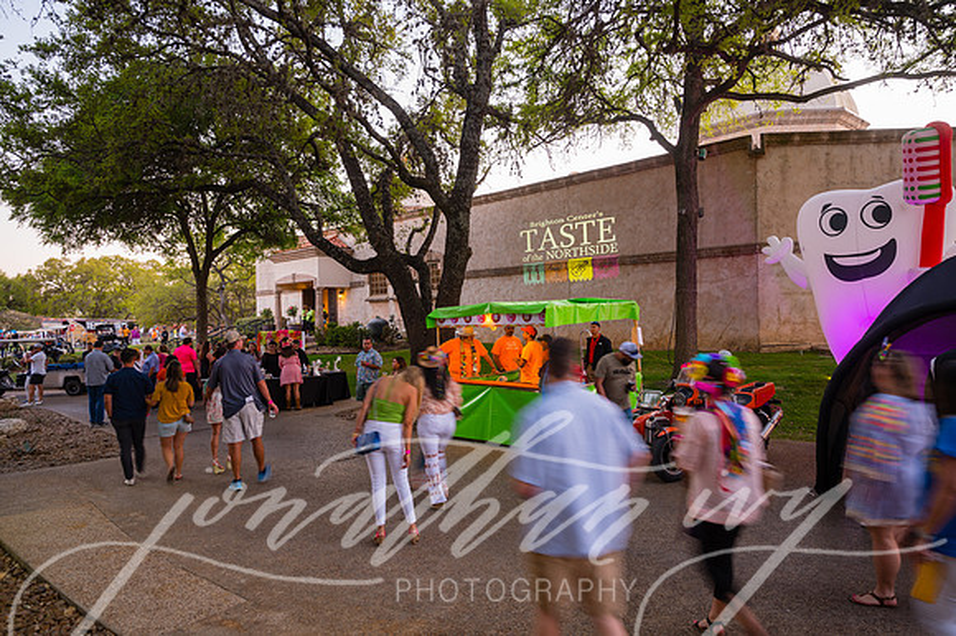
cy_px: 318
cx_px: 478
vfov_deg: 51.2
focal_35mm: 25
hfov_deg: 71.5
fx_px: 663
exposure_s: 1/8
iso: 100
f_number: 4
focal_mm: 25
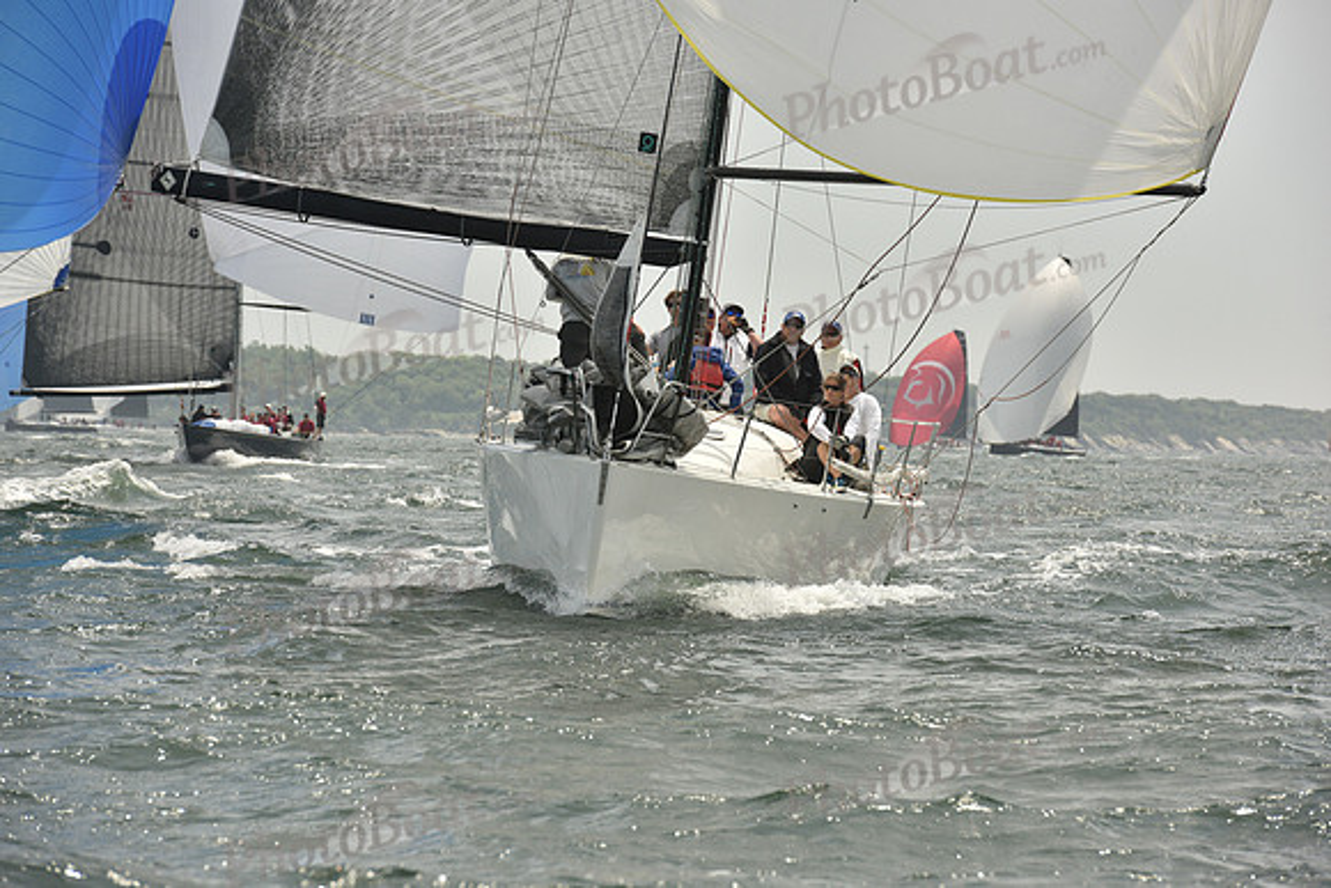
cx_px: 666
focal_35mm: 200
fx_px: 7396
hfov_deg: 10.3
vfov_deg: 6.9
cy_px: 444
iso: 400
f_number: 11
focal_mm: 200
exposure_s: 1/1250
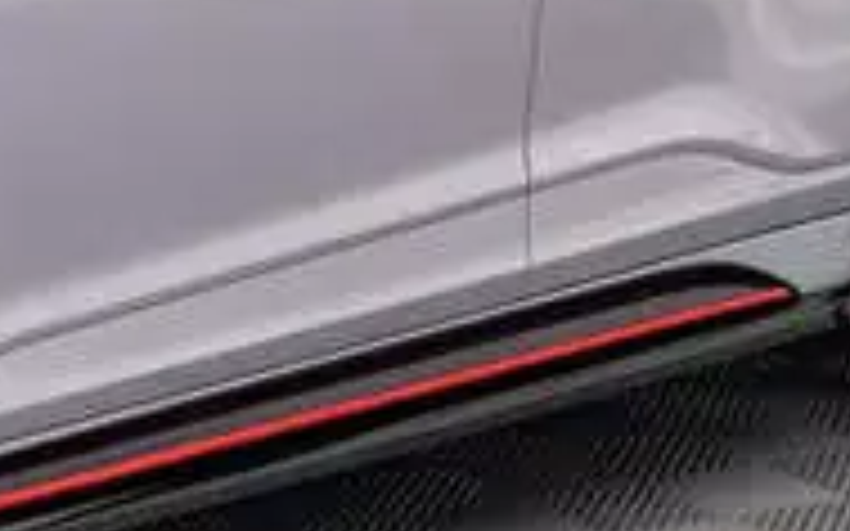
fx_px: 4446
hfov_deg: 10.7
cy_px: 101
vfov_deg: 6.8
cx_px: -165
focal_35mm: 192
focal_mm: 35
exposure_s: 1/125
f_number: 2.8
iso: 1000
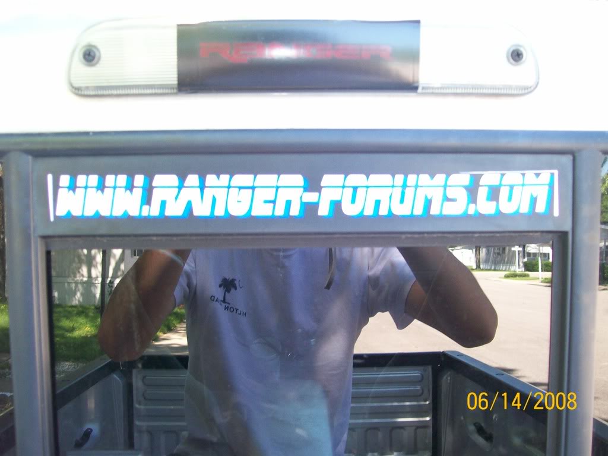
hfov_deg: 51.4
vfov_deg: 39.7
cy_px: 228
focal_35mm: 36
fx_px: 632
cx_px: 304
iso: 140
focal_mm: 6
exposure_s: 1/64
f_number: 2.7
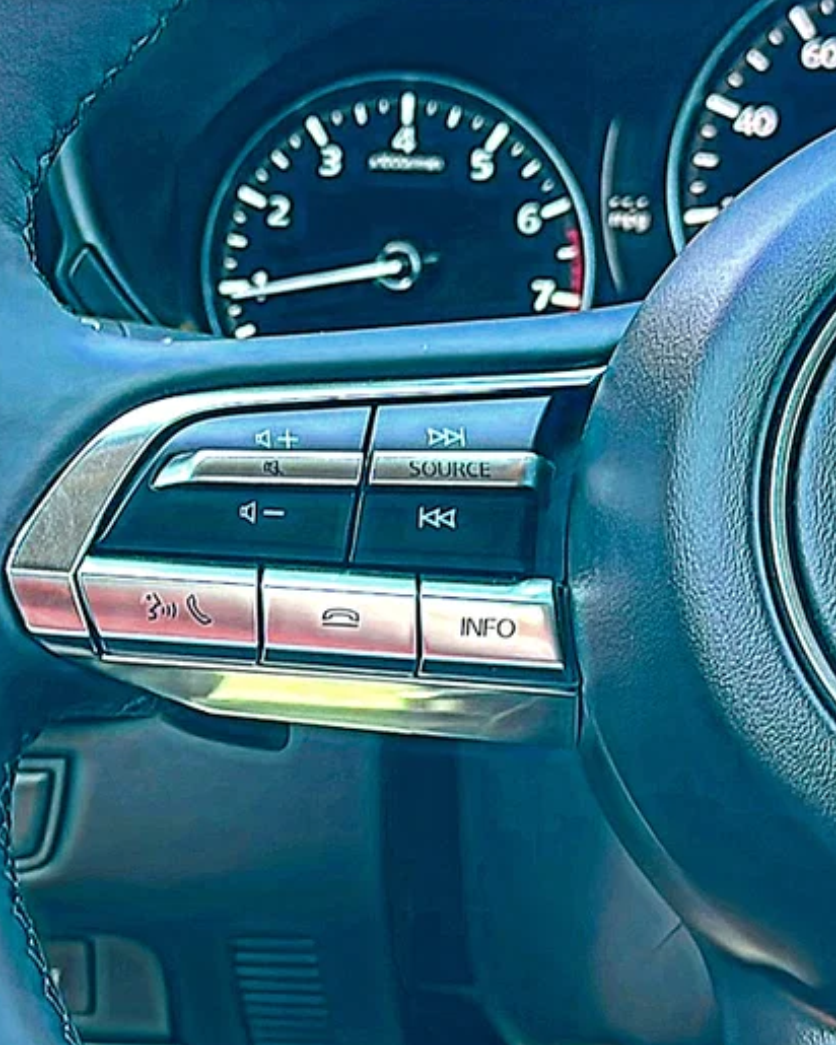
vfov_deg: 29.1
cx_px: 323
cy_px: 520
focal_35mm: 65
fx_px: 2010
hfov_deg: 23.4
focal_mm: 6.86
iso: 100
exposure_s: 1/76
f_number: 1.78
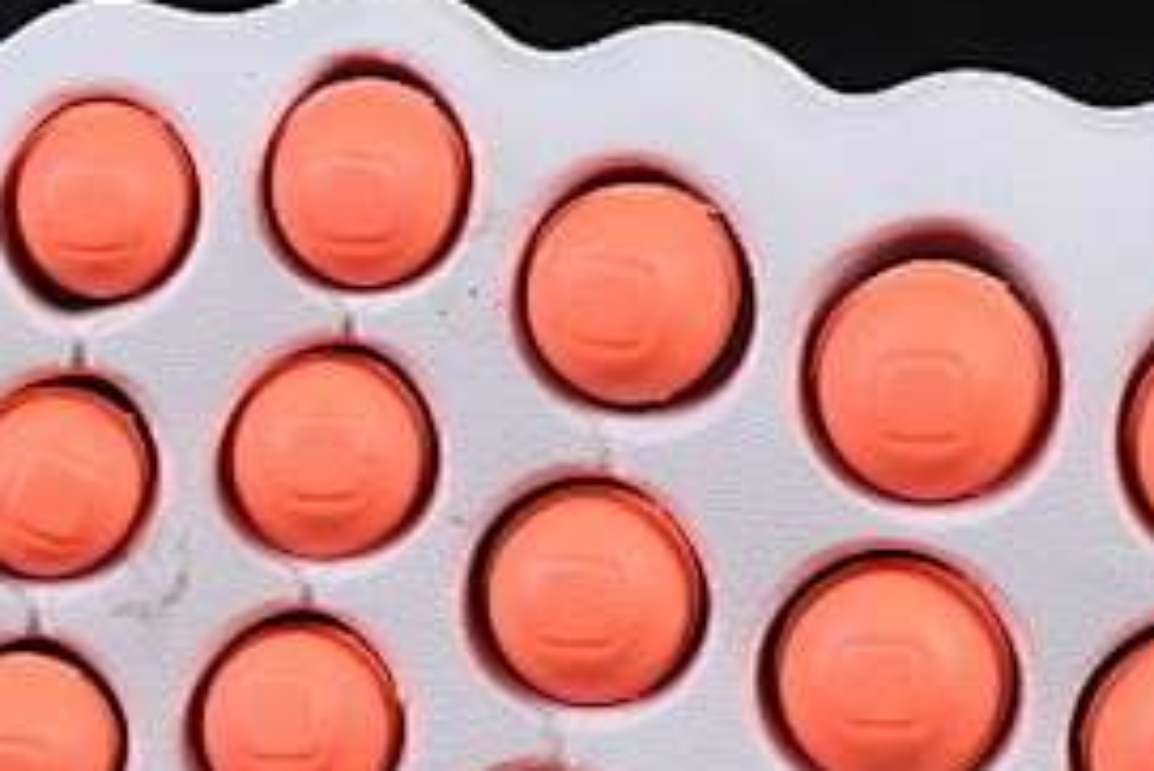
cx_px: 792
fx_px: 9589
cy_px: 277
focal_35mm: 299
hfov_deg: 6.9
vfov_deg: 4.6
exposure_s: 1/80
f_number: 8
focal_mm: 50
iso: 160
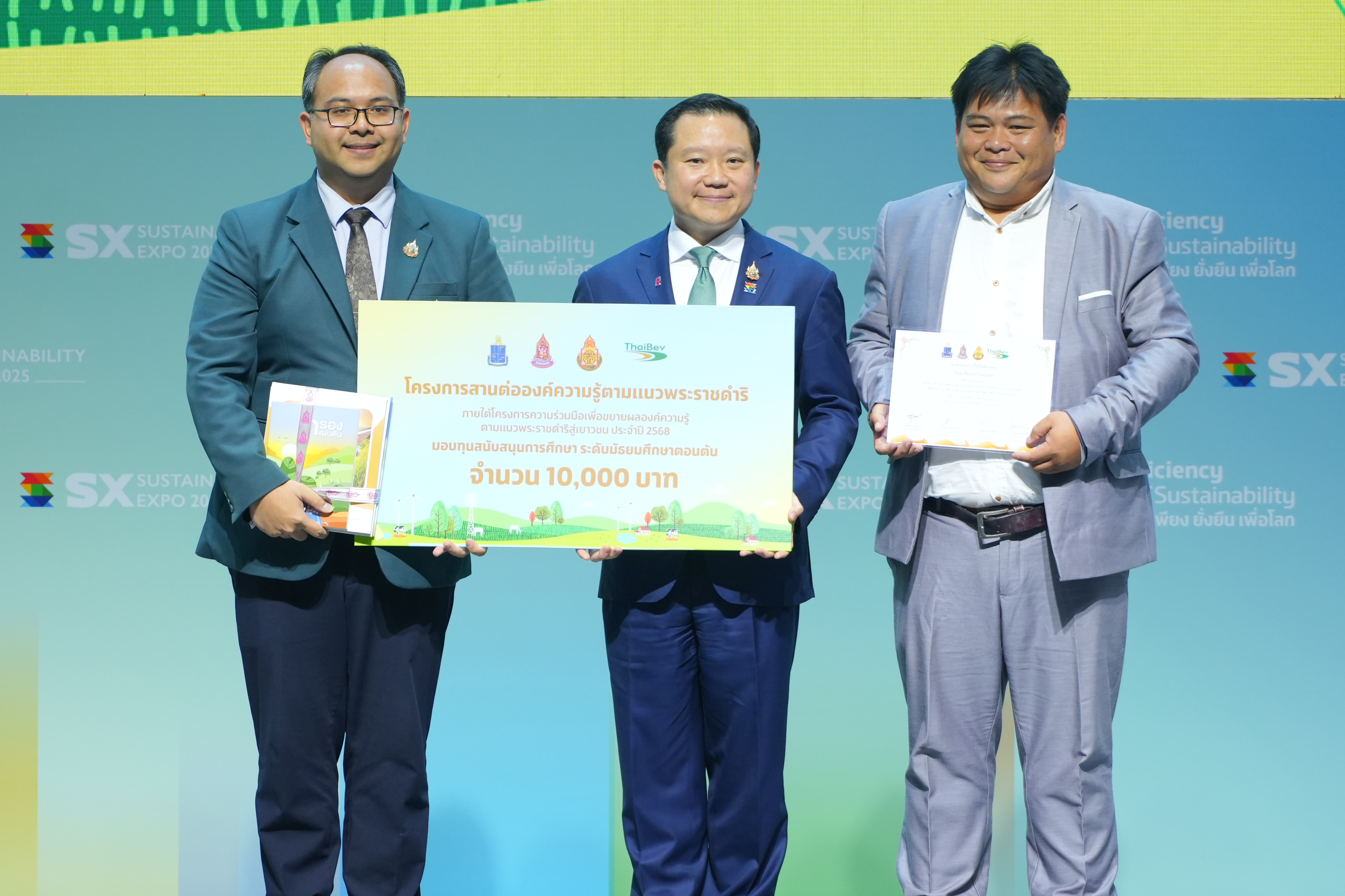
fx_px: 9339
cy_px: 433
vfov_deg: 5.5
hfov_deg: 8.2
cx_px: 708
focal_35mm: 250
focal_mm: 178
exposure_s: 1/320
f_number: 4
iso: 1600
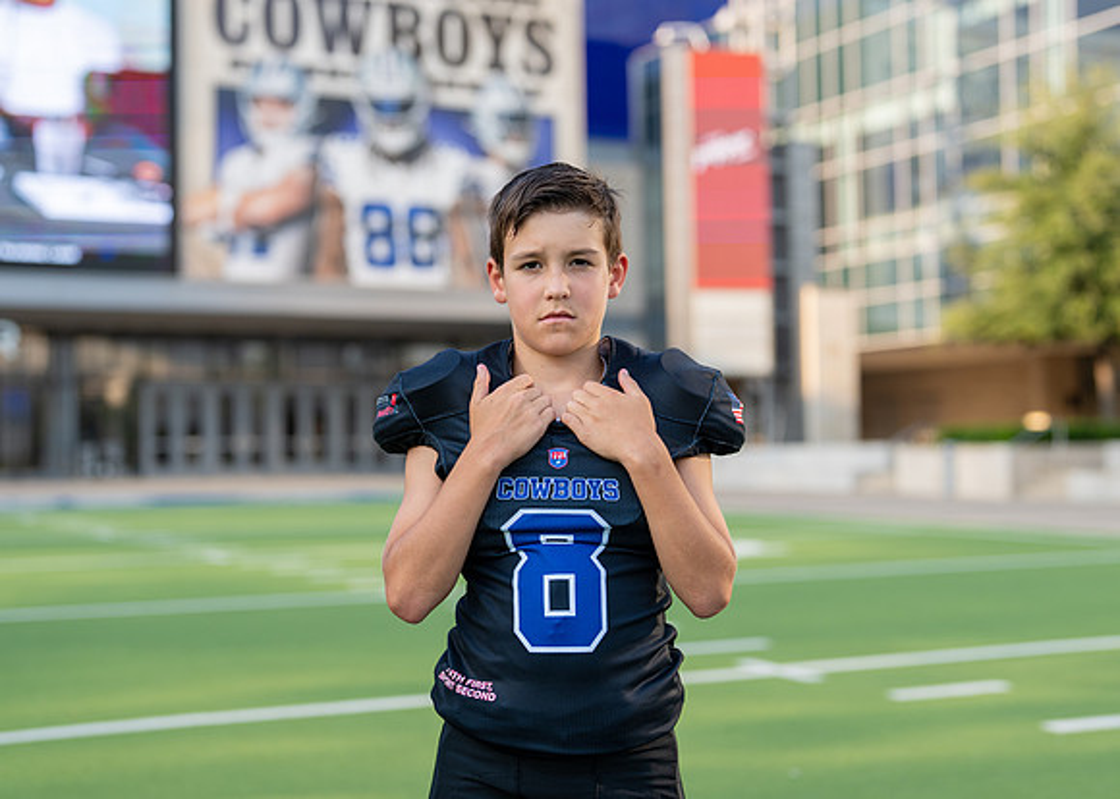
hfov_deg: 35.5
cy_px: 387
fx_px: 1750
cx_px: 556
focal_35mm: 55
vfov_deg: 25.7
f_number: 2
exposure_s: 1/1250
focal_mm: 50
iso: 100
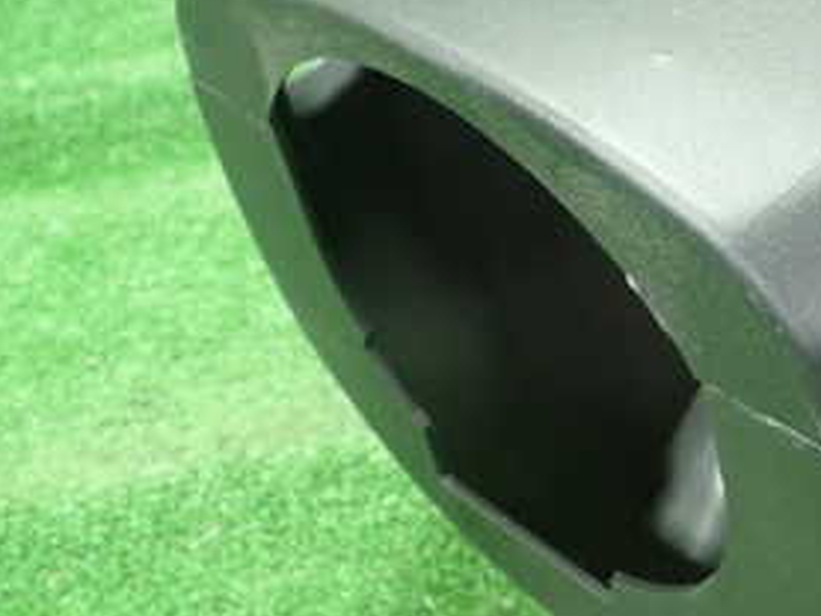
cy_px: 192
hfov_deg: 27.6
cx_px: 874
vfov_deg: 22.5
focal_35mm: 65
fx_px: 1542
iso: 800
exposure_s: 1/100
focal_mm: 5.5
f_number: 2.3
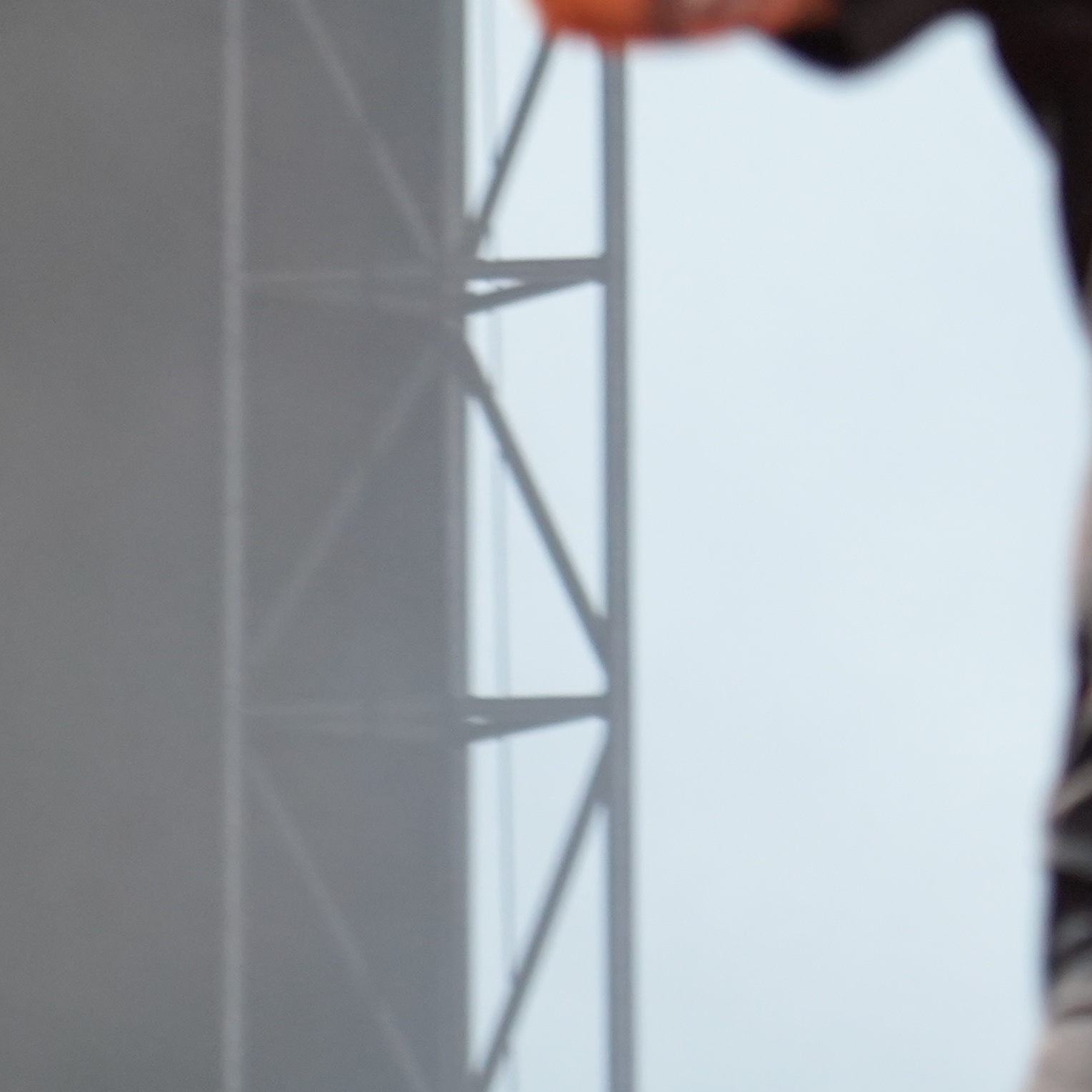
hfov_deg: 5.0
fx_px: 12492
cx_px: 714
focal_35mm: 350
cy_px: -171
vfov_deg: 5.0
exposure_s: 1/160
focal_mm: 105
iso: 1600
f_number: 4
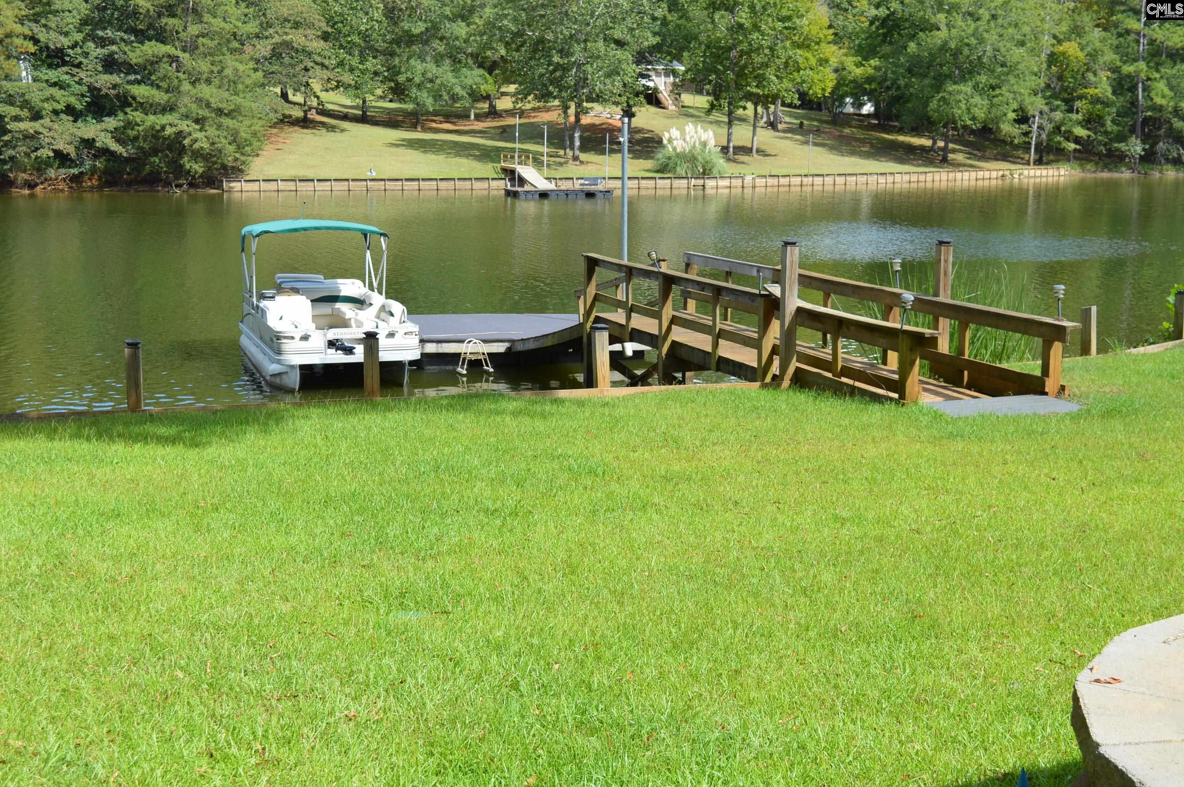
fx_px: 1528
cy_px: 394
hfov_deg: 42.4
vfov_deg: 28.9
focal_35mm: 46
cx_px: 592
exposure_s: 1/250
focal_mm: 31
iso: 100
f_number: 7.1
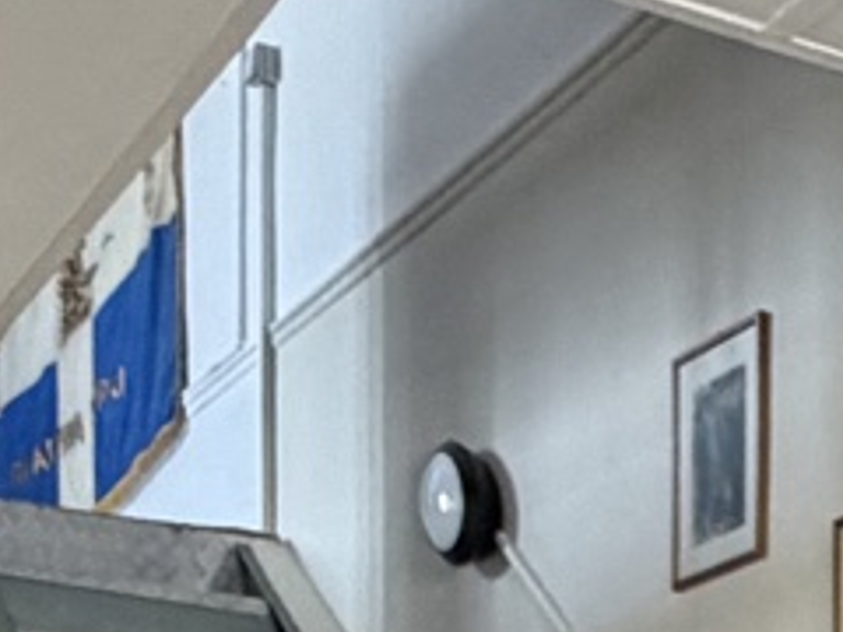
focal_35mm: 112
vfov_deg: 11.5
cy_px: 1380
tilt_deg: -2.3
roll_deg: -0.5
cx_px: 1215
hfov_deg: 16.2
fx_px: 2728
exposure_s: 1/50
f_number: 2.2
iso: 320
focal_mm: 2.22
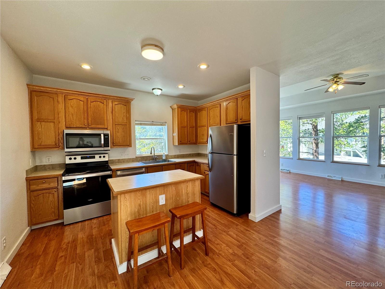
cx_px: 192
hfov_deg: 102.1
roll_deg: +0.1
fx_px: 156
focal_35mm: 14
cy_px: 144
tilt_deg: -1.9
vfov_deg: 85.7
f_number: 2.2
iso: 125
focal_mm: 2.22
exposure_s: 1/120
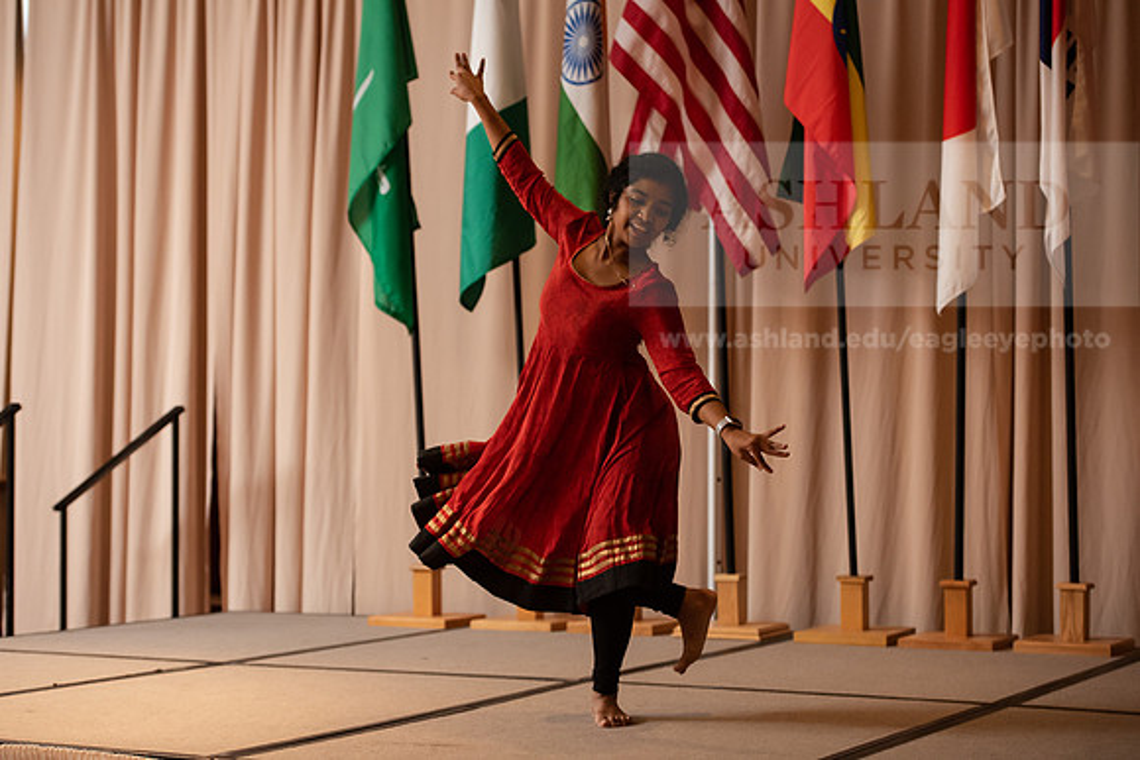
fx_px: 2534
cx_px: 570
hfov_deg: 25.4
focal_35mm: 80
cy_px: 380
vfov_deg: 17.1
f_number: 3.5
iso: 2000
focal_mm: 80
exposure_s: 1/160
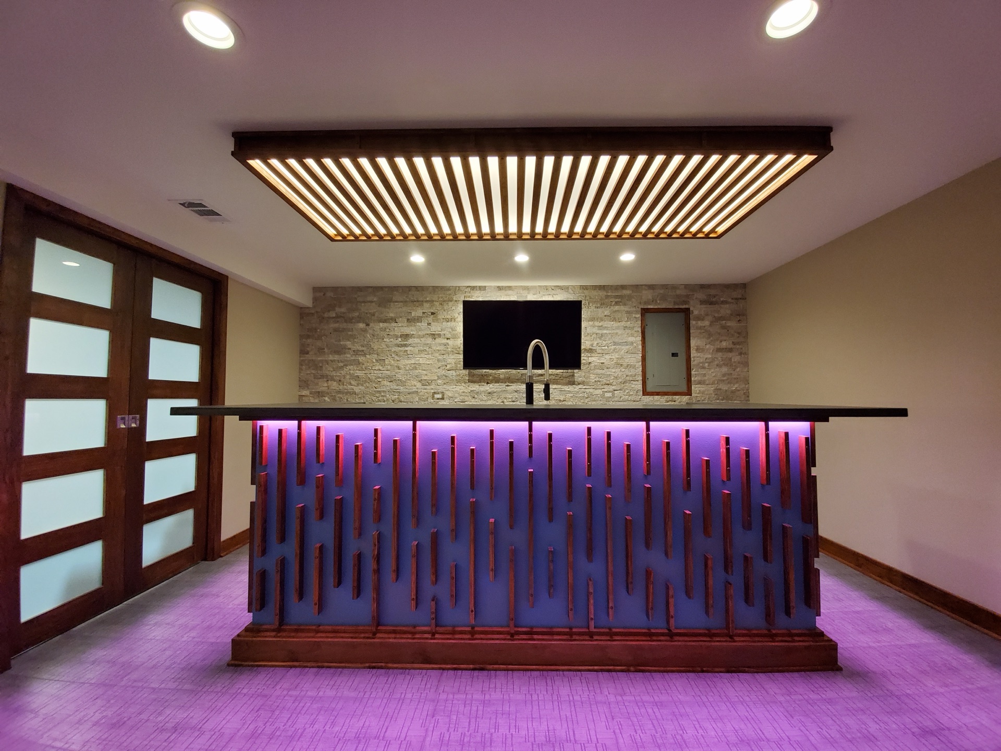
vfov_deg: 89.9
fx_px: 376
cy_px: 376
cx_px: 500
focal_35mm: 13
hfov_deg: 106.2
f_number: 2.2
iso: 640
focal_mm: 1.8
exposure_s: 1/29
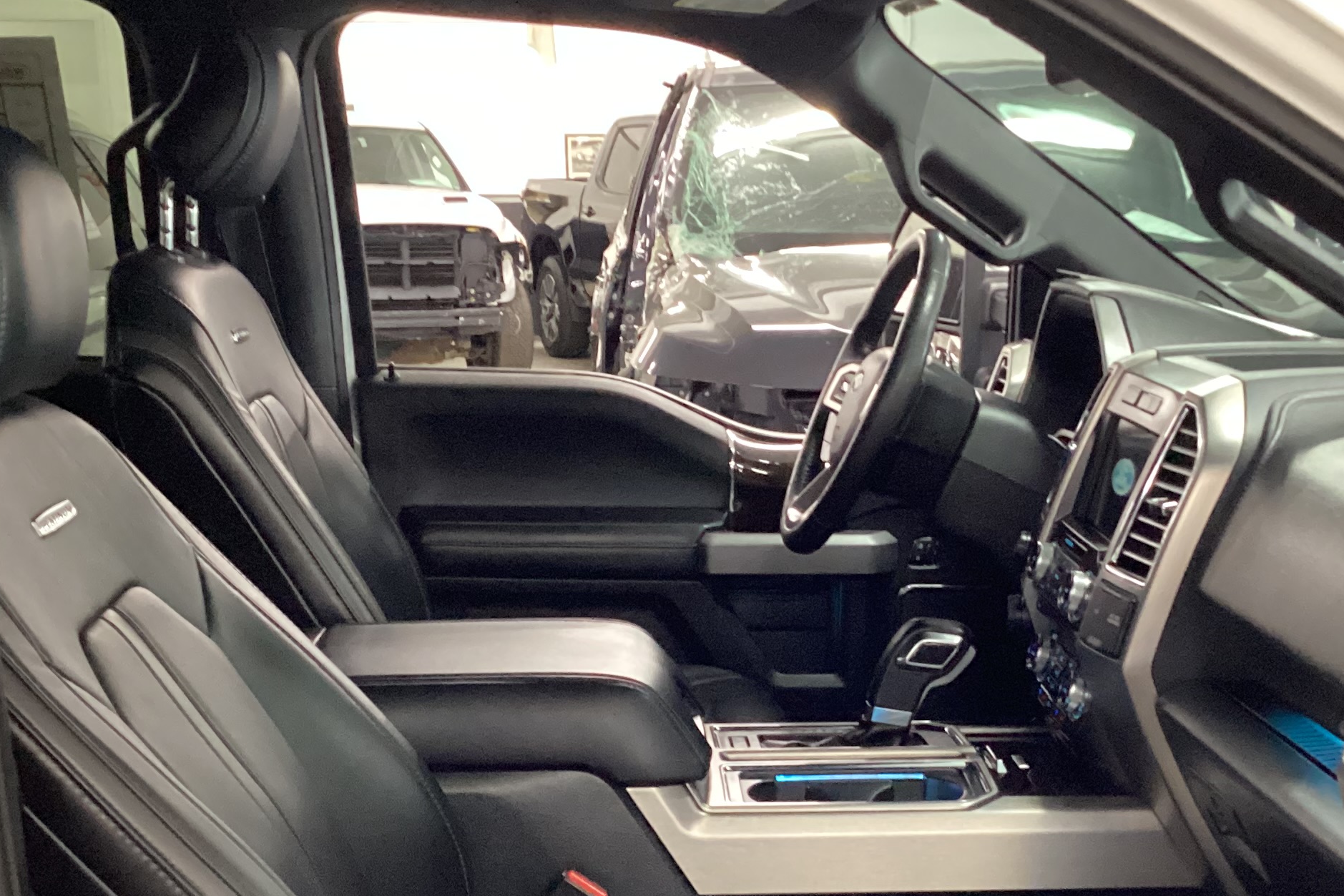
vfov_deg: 23.8
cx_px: 773
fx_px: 2091
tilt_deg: -17.1
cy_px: 726
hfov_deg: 35.6
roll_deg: +0.4
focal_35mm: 56
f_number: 2.4
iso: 640
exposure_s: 1/30
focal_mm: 3.3
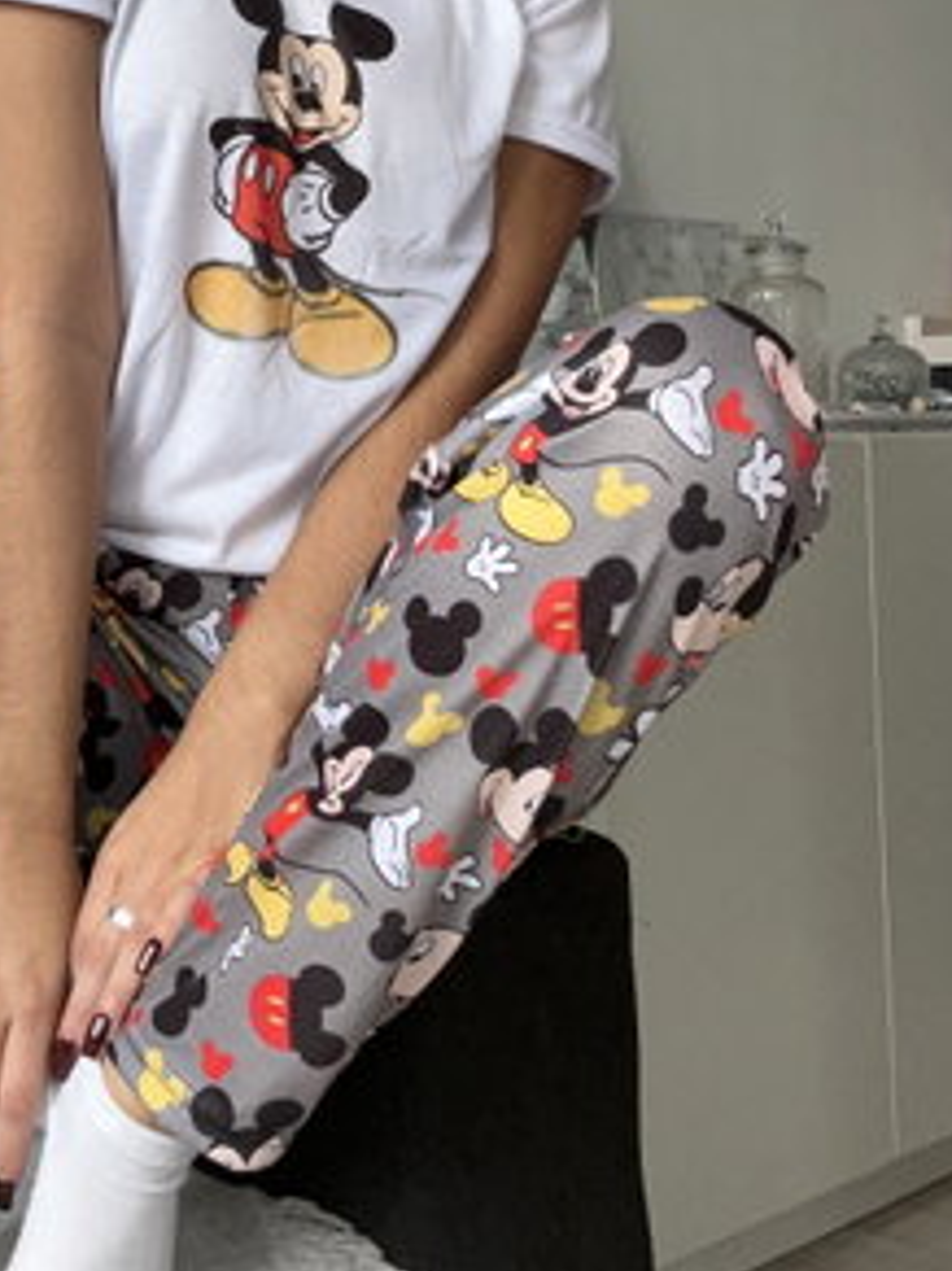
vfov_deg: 34.2
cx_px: 127
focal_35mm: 55
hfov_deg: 25.8
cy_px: 304
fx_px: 2018
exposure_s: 1/60
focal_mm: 2.69
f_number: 1.9
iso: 125
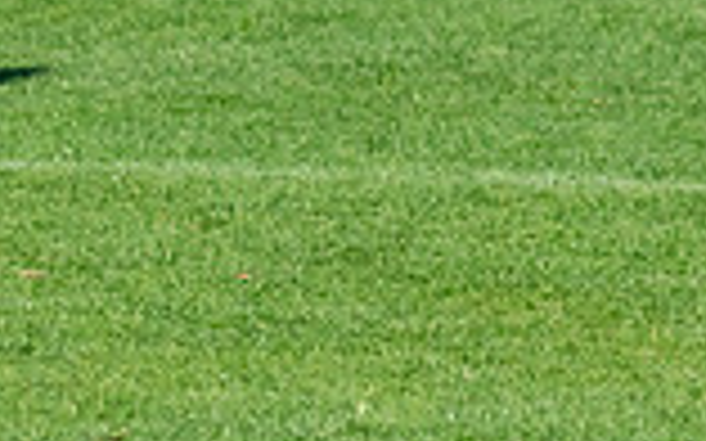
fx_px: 16330
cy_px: -321
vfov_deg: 1.5
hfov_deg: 2.5
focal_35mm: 849
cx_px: 1269
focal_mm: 170
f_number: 9
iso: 800
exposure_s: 1/1600
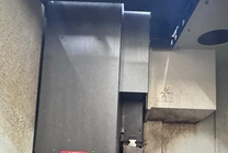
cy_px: 105
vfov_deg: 45.6
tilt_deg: +4.6
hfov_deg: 65.1
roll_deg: -0.8
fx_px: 177
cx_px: 132
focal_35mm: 28
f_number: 2.2
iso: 1250
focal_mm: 2.22
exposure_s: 1/40
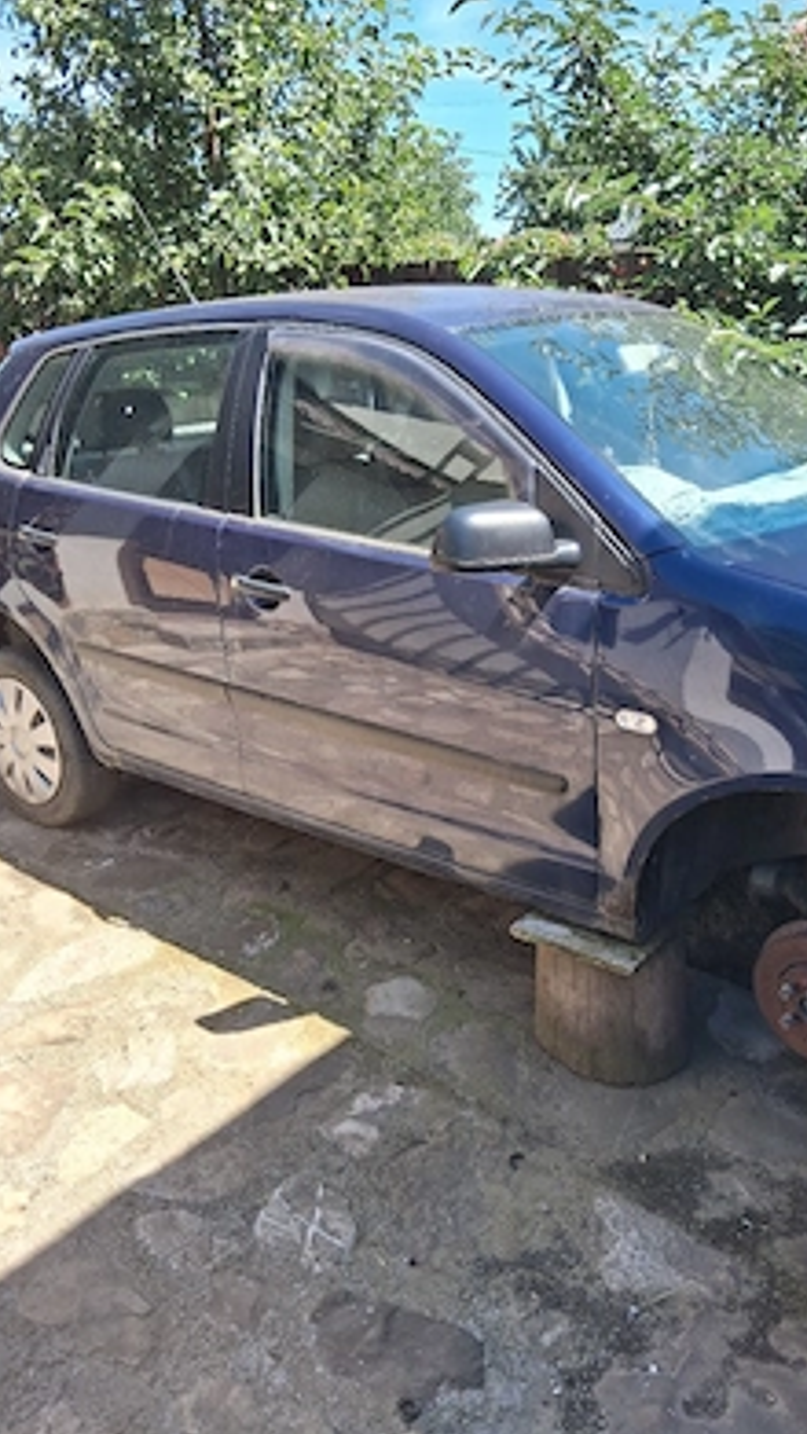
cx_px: 466
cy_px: 708
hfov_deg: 40.1
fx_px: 1103
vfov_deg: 66.1
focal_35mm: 29
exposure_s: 1/217
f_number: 1.8
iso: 25
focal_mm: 3.98
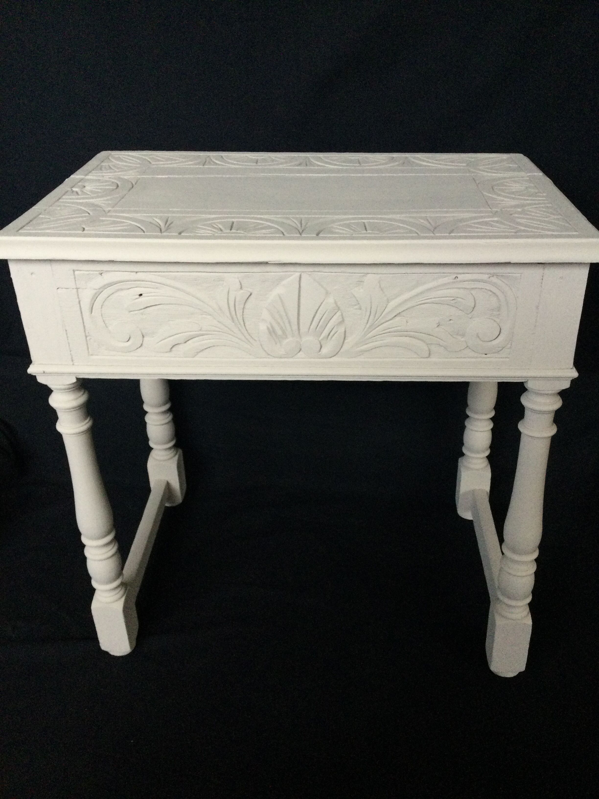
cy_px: 400
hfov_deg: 45.4
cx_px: 300
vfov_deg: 58.4
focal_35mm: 31
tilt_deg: -29.4
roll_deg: +0.4
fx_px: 715
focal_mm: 3.3
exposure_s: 1/33
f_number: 2.4
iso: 160
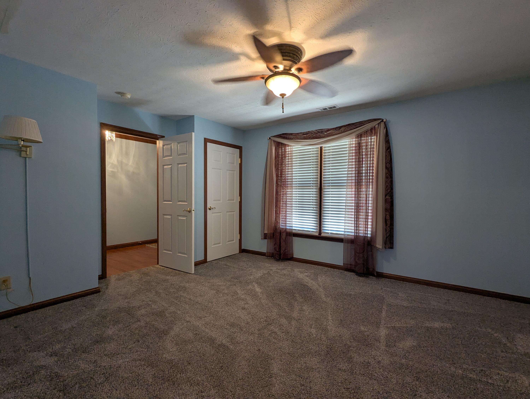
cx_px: 265
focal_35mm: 16
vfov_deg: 78.2
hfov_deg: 94.4
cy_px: 200
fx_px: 245
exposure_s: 1/30
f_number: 2.2
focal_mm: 2.35
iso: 85
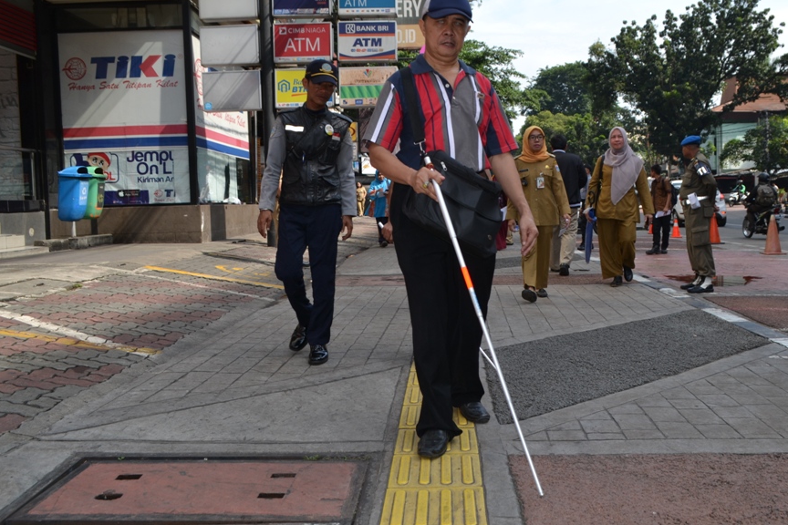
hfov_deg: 58.5
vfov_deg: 41.0
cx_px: 449
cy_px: 216
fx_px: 700
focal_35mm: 32
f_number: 5.6
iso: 100
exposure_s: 1/200
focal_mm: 18
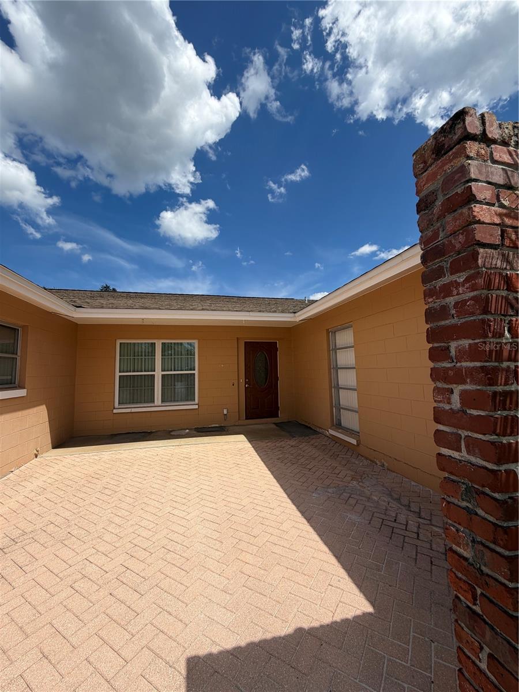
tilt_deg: +6.4
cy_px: 346
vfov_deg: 102.1
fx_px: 280
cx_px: 260
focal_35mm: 14
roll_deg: +1.9
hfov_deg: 85.7
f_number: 2.2
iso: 20
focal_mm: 2.22
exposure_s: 1/1339
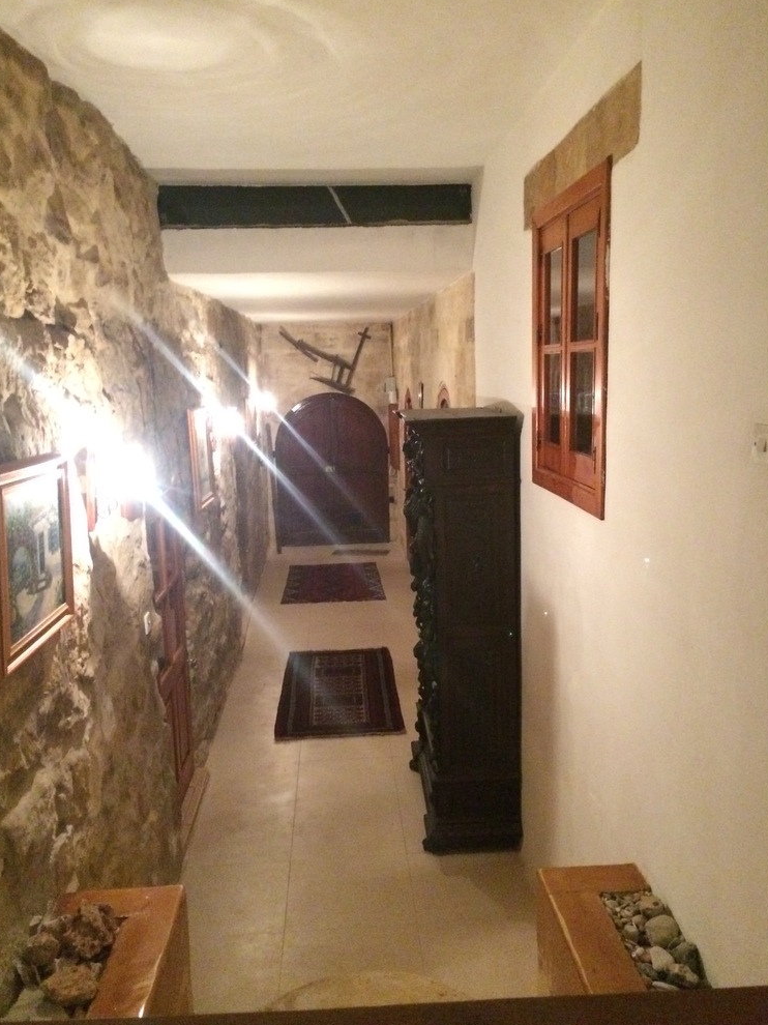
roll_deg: +1.8
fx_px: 888
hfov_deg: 46.8
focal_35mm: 30
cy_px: 518
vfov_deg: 60.0
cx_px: 385
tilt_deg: -13.2
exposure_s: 1/17
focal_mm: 4.15
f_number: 2.2
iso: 1000
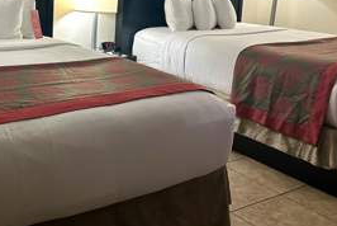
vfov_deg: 28.9
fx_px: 422
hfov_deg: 40.8
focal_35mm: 45
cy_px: 27
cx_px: 44
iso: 200
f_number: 1.78
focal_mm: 6.86
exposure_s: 1/60
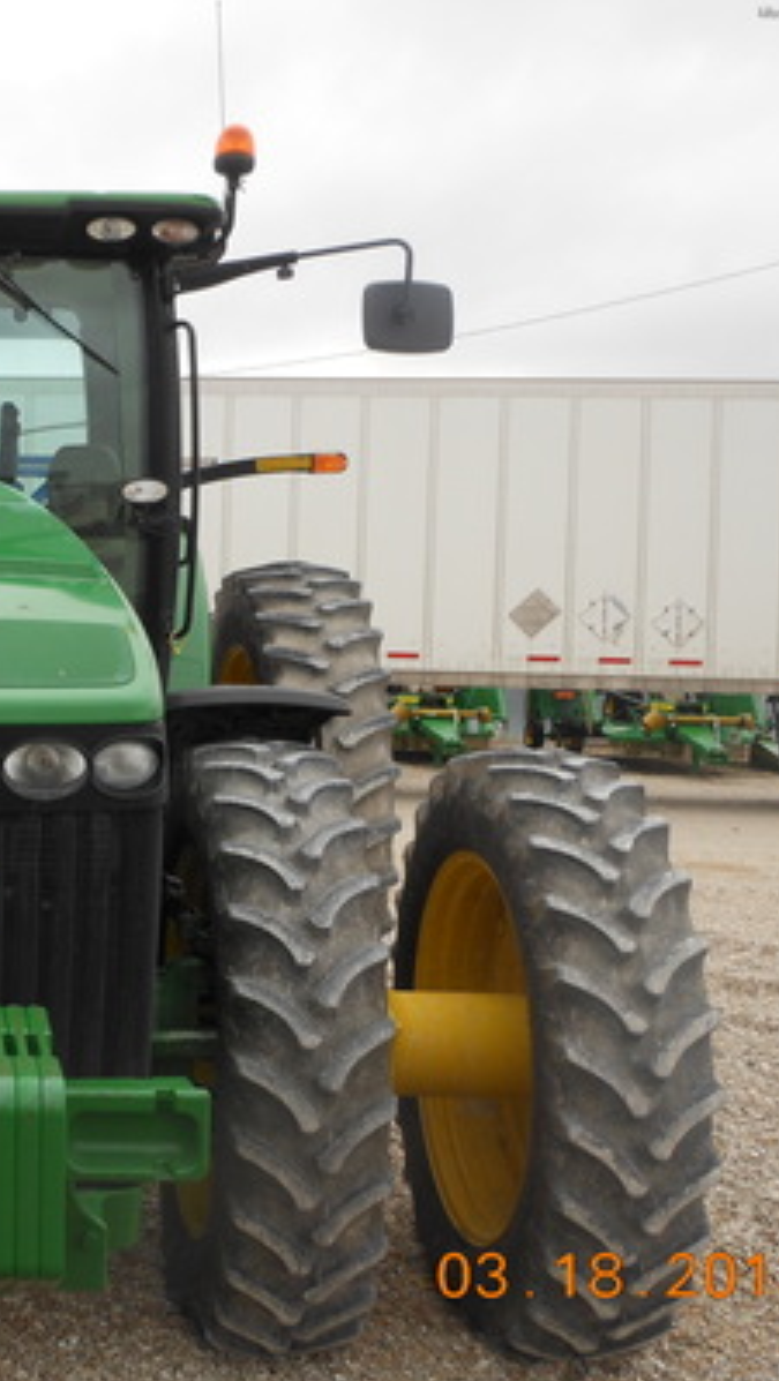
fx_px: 1796
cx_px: -55
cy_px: 703
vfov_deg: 42.1
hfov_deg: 23.2
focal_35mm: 49
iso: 80
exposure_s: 1/125
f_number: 4
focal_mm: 5.9
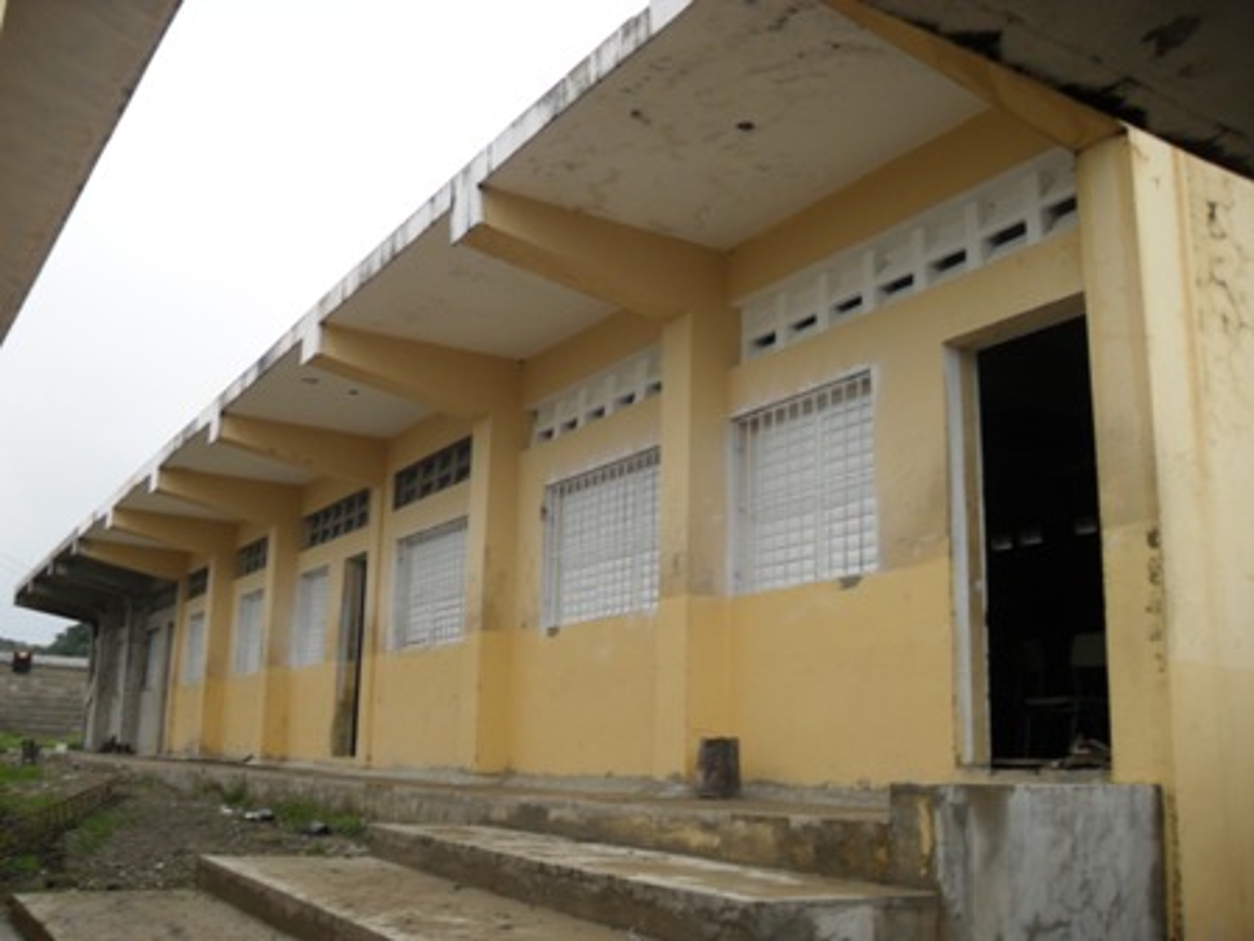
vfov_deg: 40.7
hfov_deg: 52.6
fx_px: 1268
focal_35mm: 35
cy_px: 470
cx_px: 627
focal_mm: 6.2
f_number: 8.9
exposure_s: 1/90
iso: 100
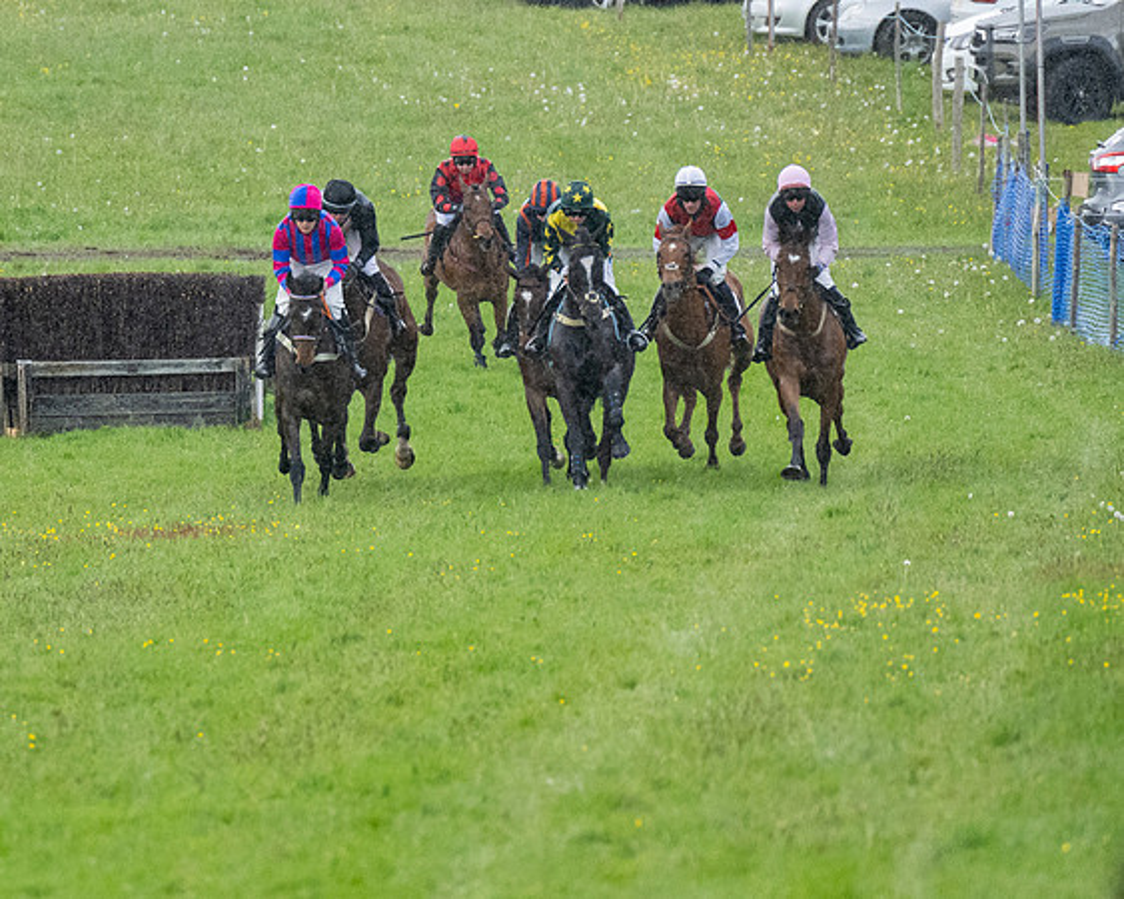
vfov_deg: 2.3
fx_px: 22048
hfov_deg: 2.9
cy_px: 403
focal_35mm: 663
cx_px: 379
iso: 2000
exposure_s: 1/1000
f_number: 4
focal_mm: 280
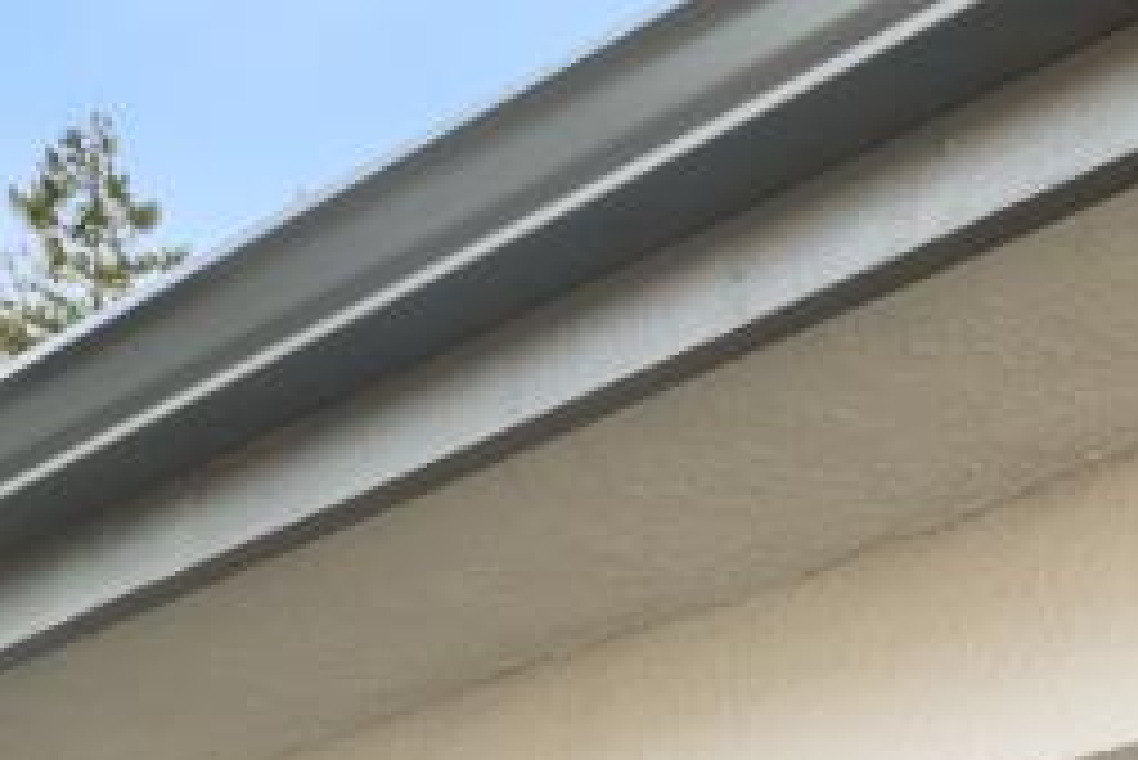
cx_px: 2146
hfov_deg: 18.3
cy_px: 1453
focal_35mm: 83
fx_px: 2625
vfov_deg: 14.2
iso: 320
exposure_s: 1/200
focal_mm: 14
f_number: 5.6
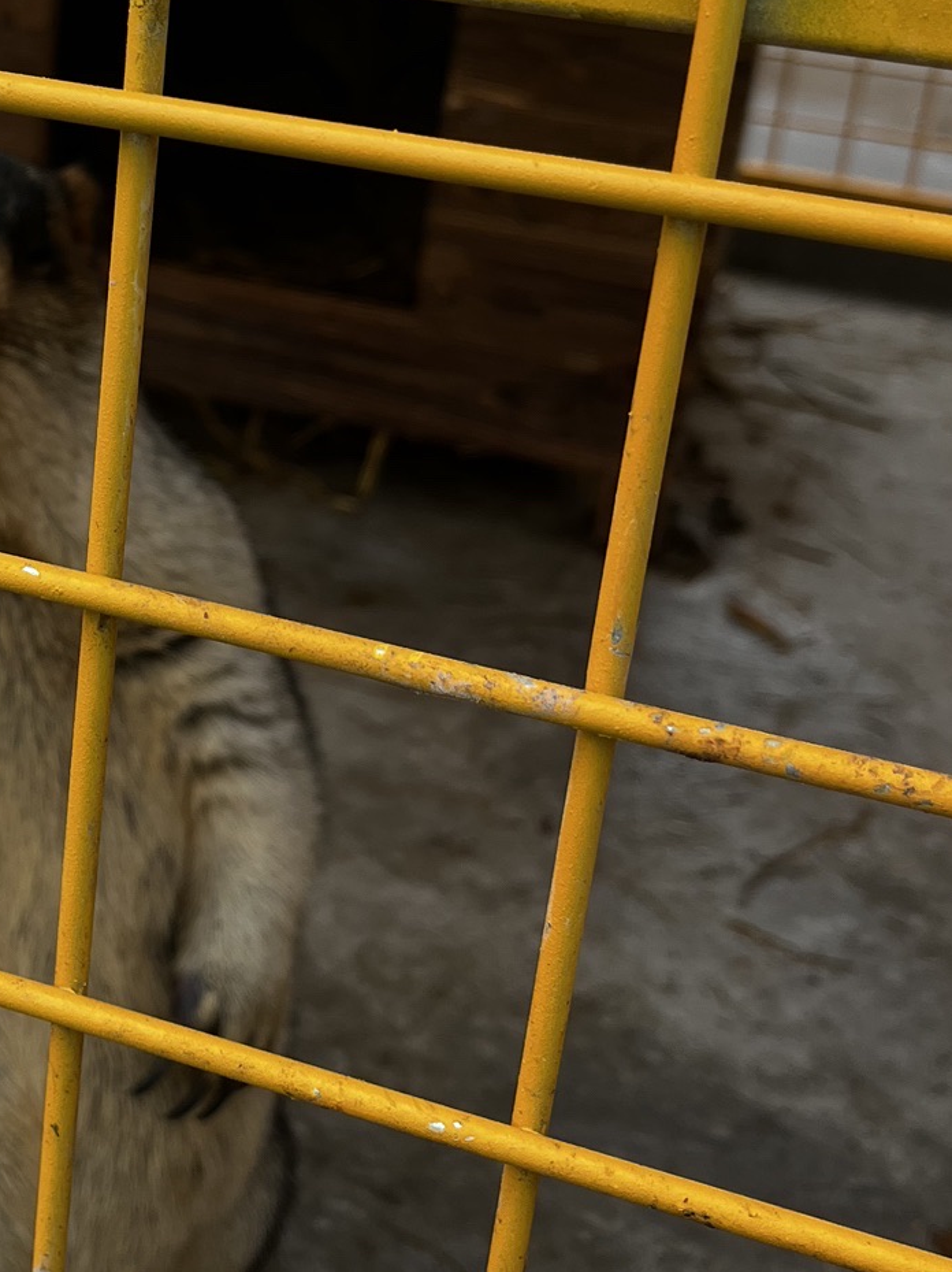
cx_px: 114
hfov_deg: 25.4
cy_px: 430
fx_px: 2055
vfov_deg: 34.1
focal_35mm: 56
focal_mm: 5.1
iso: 50
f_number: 1.6
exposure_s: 1/761
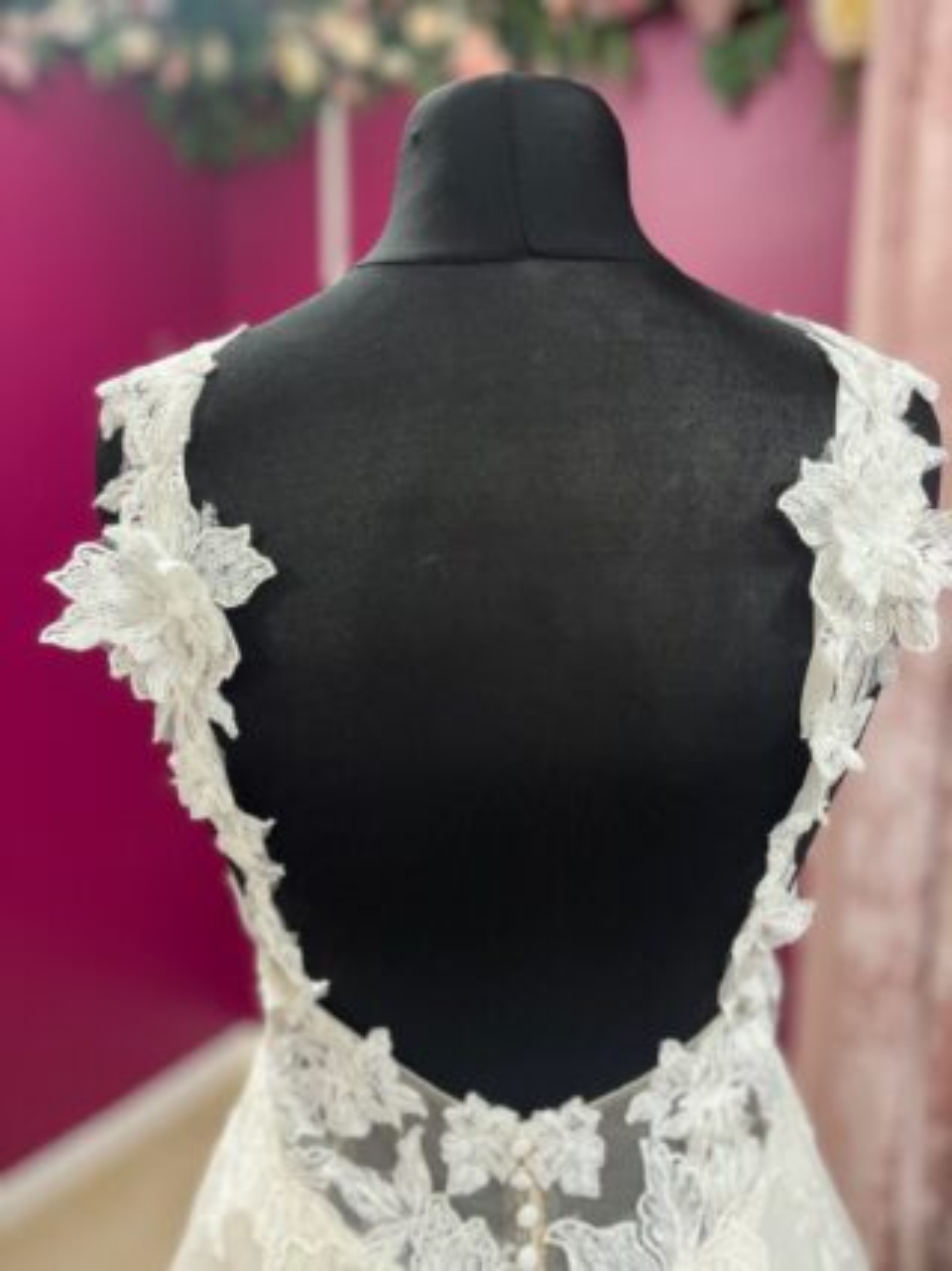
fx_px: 954
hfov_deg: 53.0
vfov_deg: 67.3
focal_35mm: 26
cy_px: 636
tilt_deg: -7.6
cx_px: 476
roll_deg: +0.3
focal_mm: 5.1
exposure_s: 1/50
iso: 160
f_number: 1.6
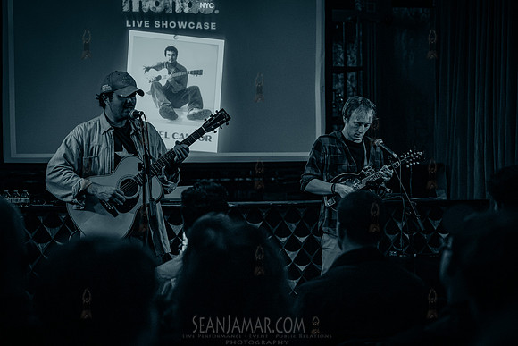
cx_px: 266
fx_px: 1179
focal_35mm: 82
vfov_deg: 16.7
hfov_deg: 24.8
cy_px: 173
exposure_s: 1/320
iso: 16000
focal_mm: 78
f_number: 3.2
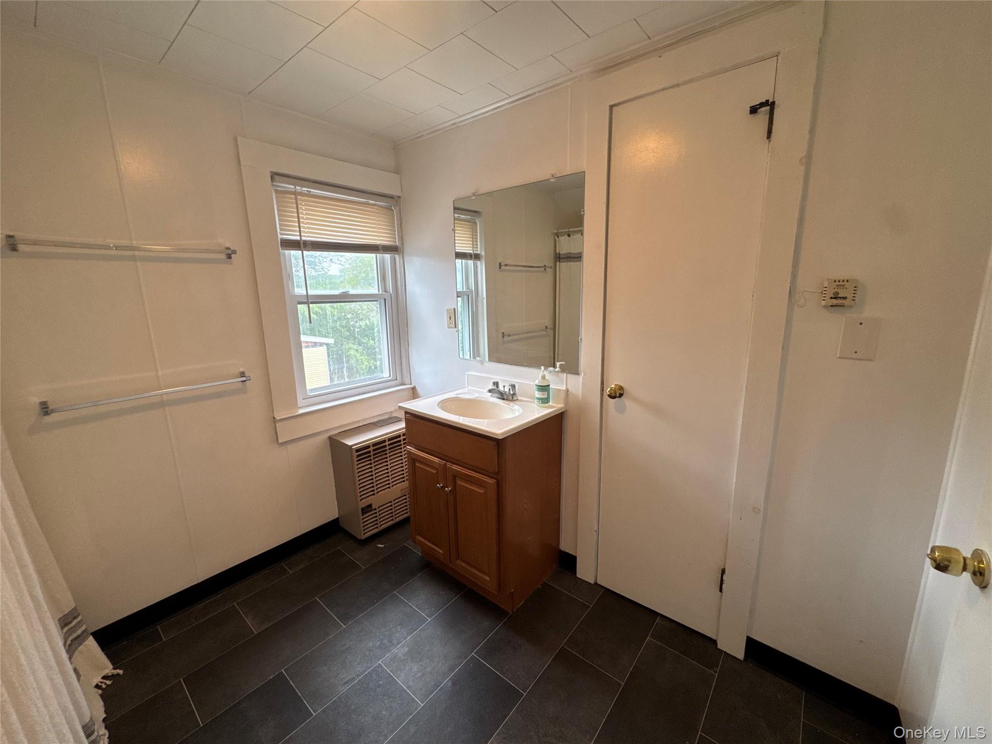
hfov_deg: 102.1
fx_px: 401
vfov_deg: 85.7
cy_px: 372
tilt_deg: -12.2
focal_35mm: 14
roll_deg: +1.8
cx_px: 496
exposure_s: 1/120
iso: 160
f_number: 2.2
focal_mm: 2.22
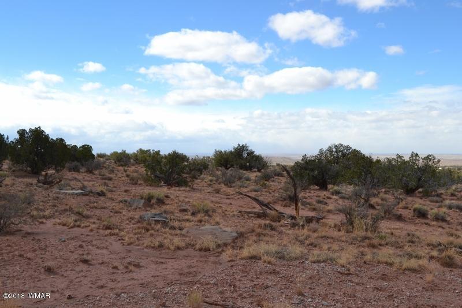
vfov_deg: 36.9
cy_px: 154
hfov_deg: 53.1
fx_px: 462
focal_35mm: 36
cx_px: 231
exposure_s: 1/200
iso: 100
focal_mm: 24
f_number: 8
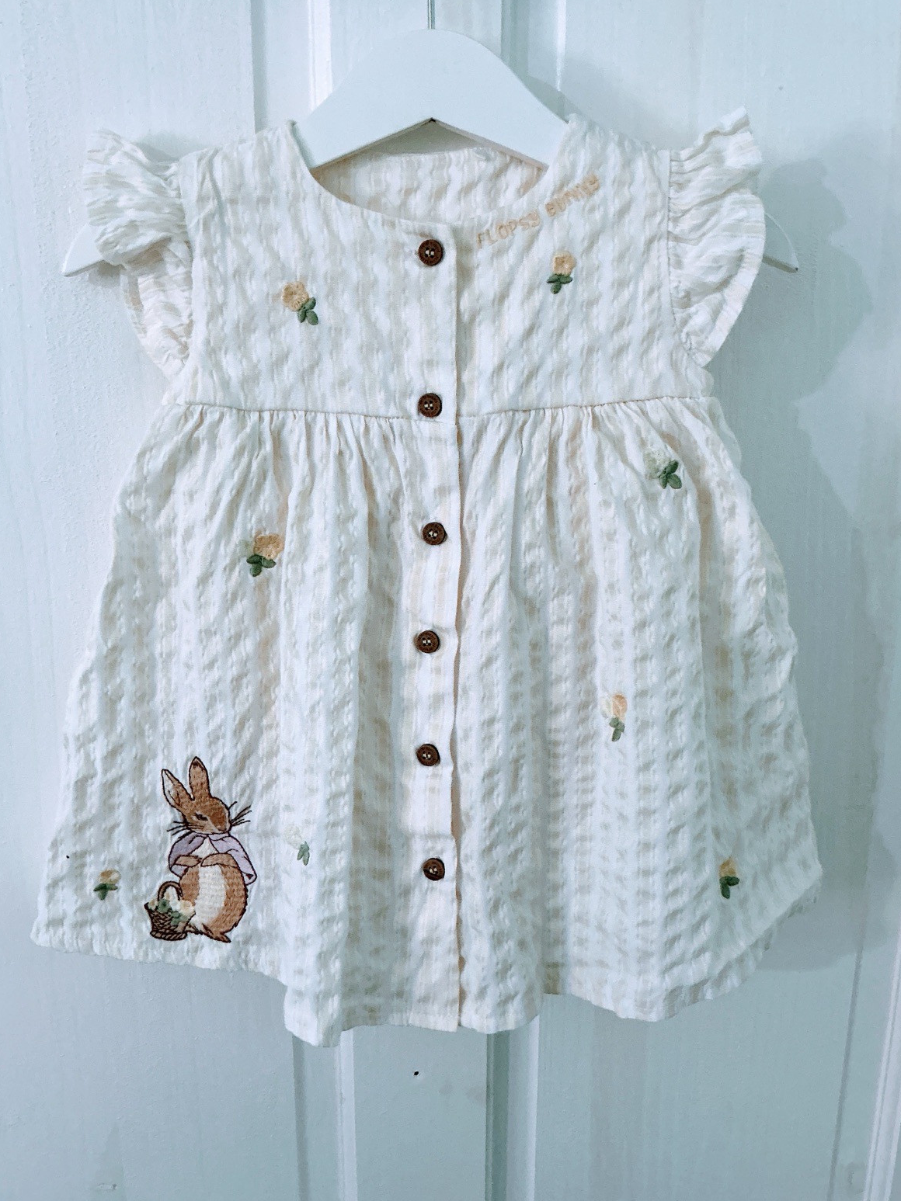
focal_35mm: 30
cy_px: 606
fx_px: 1041
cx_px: 438
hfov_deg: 46.8
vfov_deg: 60.0
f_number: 1.8
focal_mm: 3
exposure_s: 1/50
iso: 100
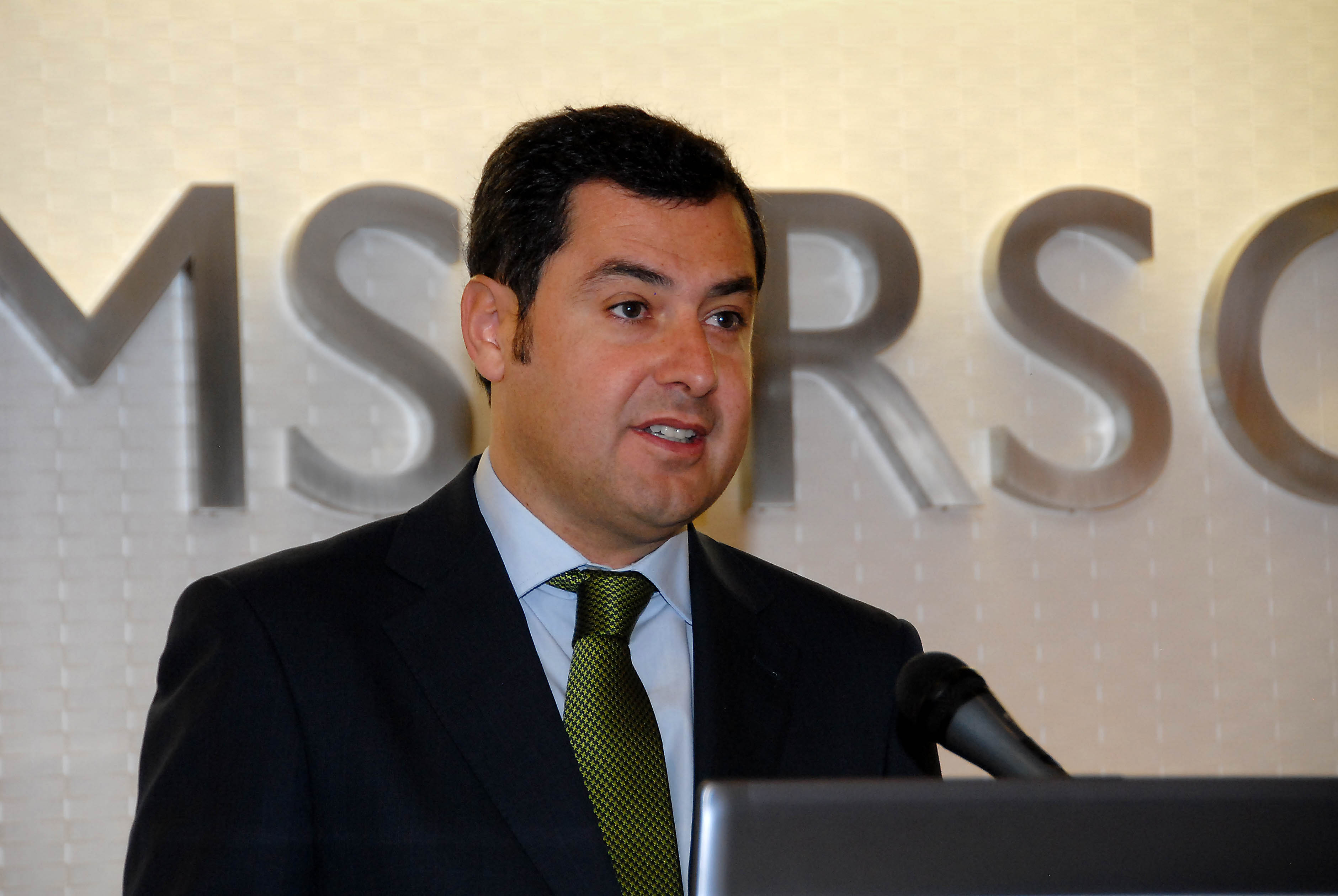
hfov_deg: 13.0
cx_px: 669
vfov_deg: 8.7
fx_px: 5860
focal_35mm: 158
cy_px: 448
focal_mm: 105
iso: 400
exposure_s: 1/125
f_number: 5.3
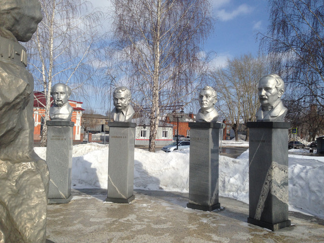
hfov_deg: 55.4
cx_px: 162
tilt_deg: +2.9
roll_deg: -0.5
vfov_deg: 42.9
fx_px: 309
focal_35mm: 33
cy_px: 122
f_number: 2.4
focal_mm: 4.12
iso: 50
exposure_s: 1/3390
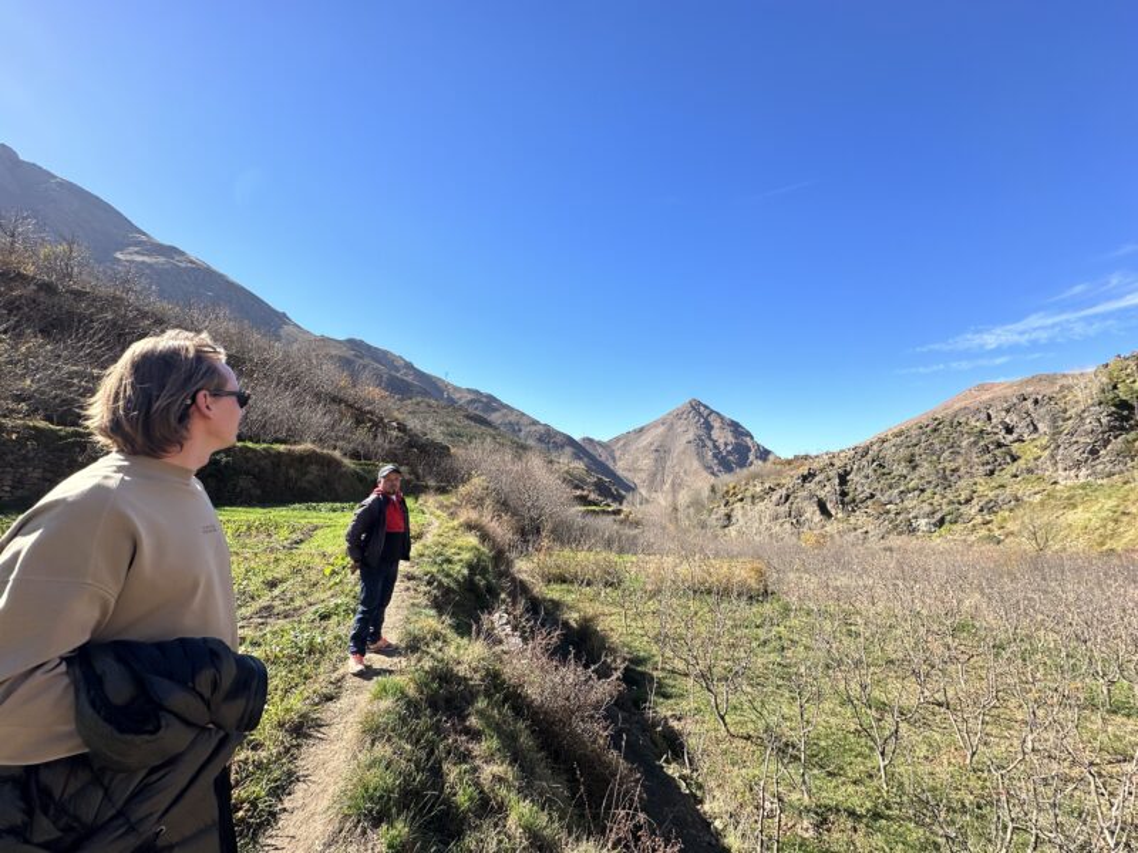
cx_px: 569
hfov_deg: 102.1
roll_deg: -1.7
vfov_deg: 85.7
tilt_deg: +6.9
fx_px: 460
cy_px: 426
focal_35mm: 14
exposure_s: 1/1453
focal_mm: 2.22
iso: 50
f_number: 2.2
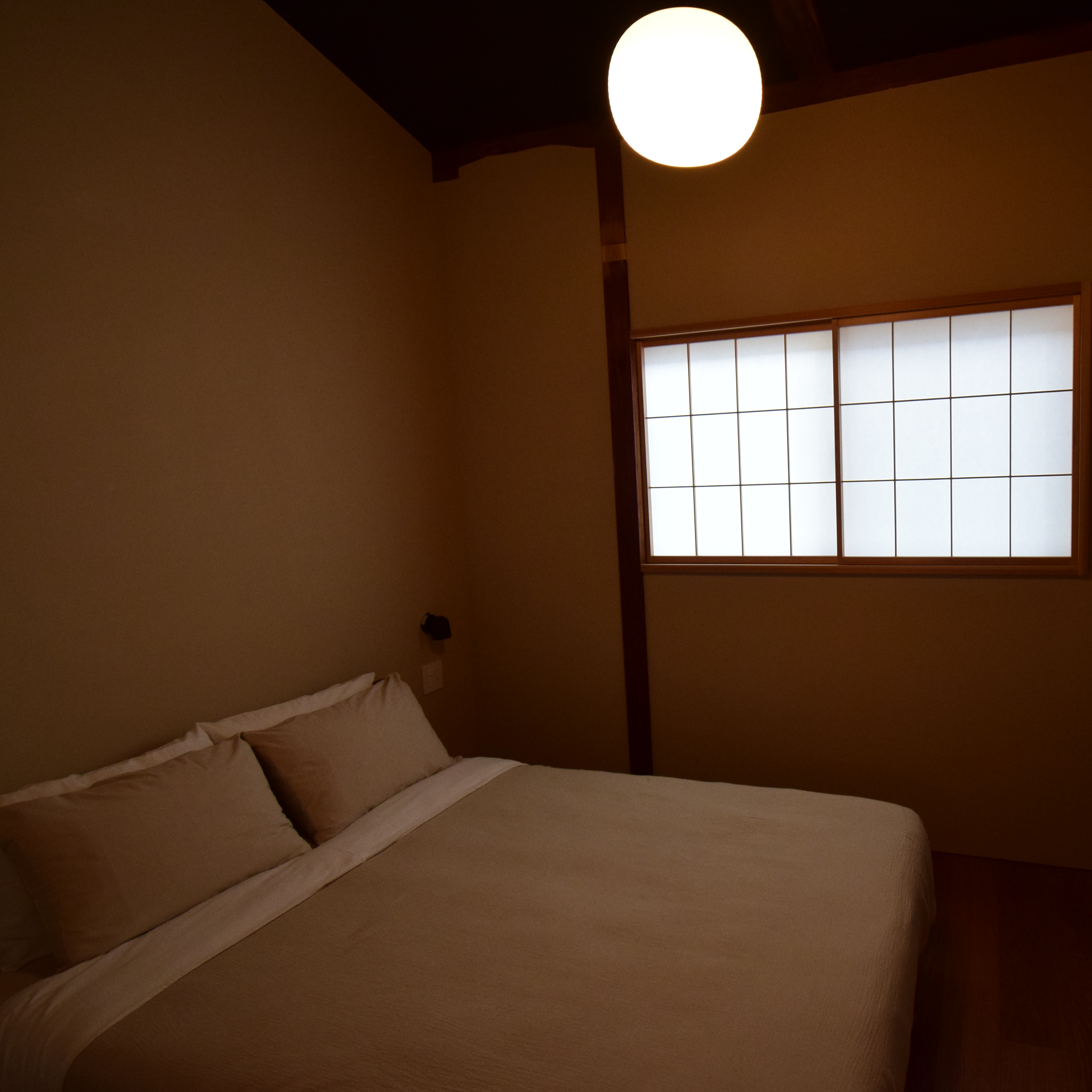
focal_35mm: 20
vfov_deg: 74.8
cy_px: 541
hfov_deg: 72.4
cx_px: 734
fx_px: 714
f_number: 5.6
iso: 1000
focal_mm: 10
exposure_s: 1/45
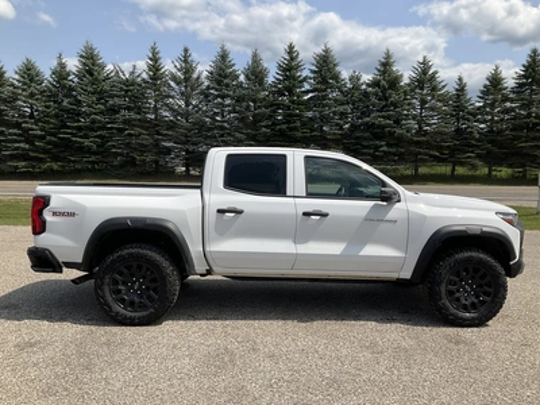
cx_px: 270
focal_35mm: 29
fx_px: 452
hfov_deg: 61.7
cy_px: 202
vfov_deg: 48.2
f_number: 1.8
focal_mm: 3
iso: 25
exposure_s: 1/2959
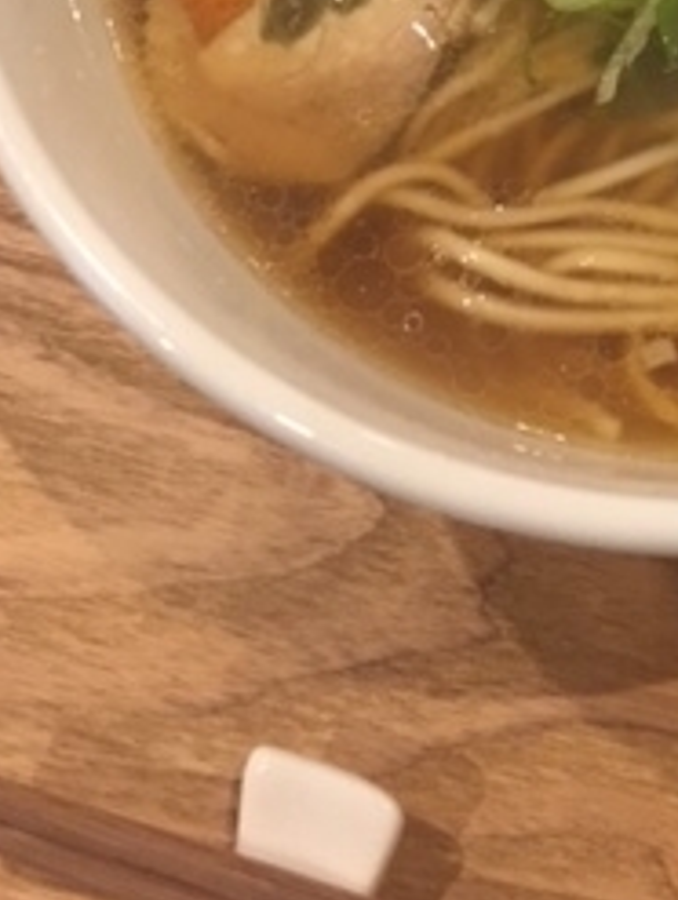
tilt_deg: -59.8
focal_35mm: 75
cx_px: 747
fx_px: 1954
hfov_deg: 18.9
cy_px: -200
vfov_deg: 23.5
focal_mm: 4.15
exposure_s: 1/30
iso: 160
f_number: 2.2
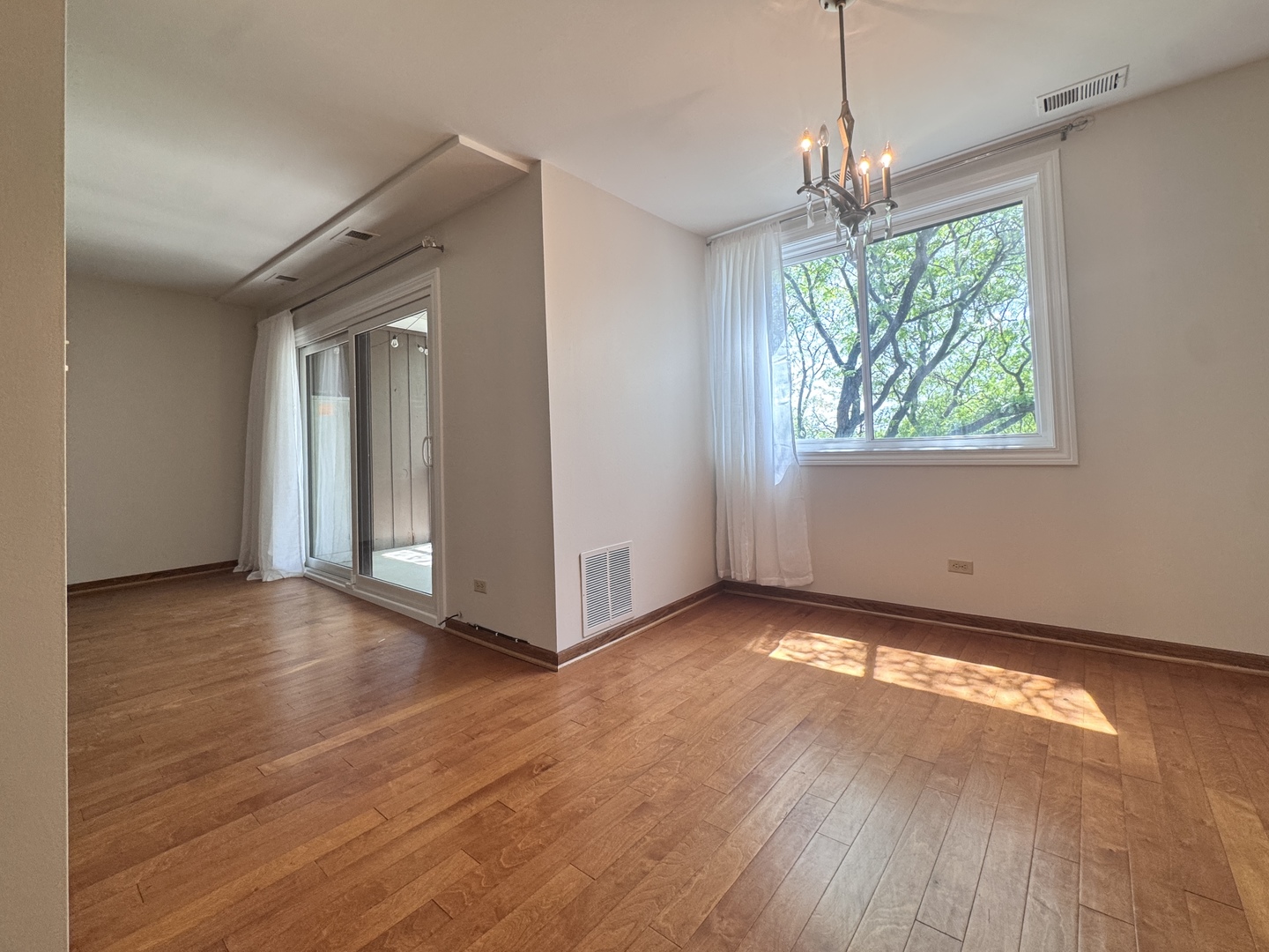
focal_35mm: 14
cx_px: 634
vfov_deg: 85.7
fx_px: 513
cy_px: 476
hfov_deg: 102.1
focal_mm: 2.22
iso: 200
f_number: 2.2
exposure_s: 1/120
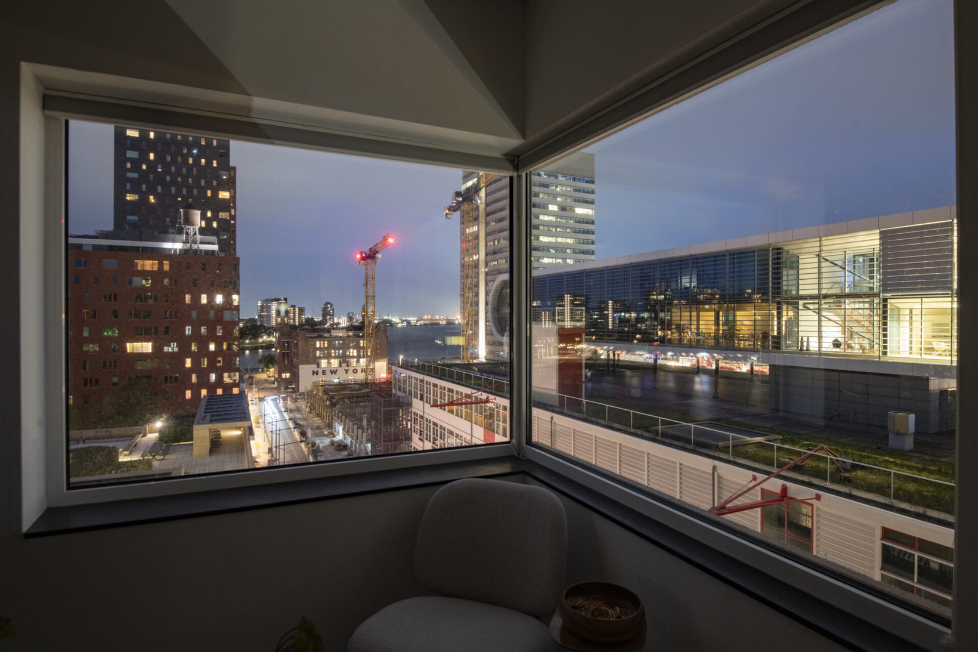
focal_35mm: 20
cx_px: 489
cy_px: 326
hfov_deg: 84.0
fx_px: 543
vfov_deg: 61.9
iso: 800
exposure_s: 6
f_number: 8
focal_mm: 20
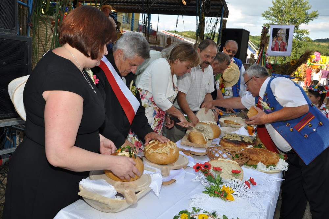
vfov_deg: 36.8
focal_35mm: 36
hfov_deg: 53.2
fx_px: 329
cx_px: 164
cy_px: 110
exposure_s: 1/200
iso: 200
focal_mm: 24
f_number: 7.1
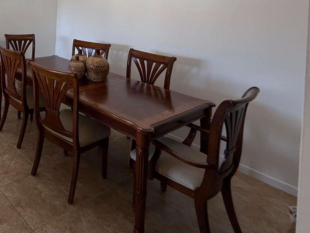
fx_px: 260
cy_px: 1
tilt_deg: -0.1
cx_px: 0
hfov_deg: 50.0
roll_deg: -2.4
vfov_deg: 42.0
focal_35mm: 29
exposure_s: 1/120
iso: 160
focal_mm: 2.22
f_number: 2.2
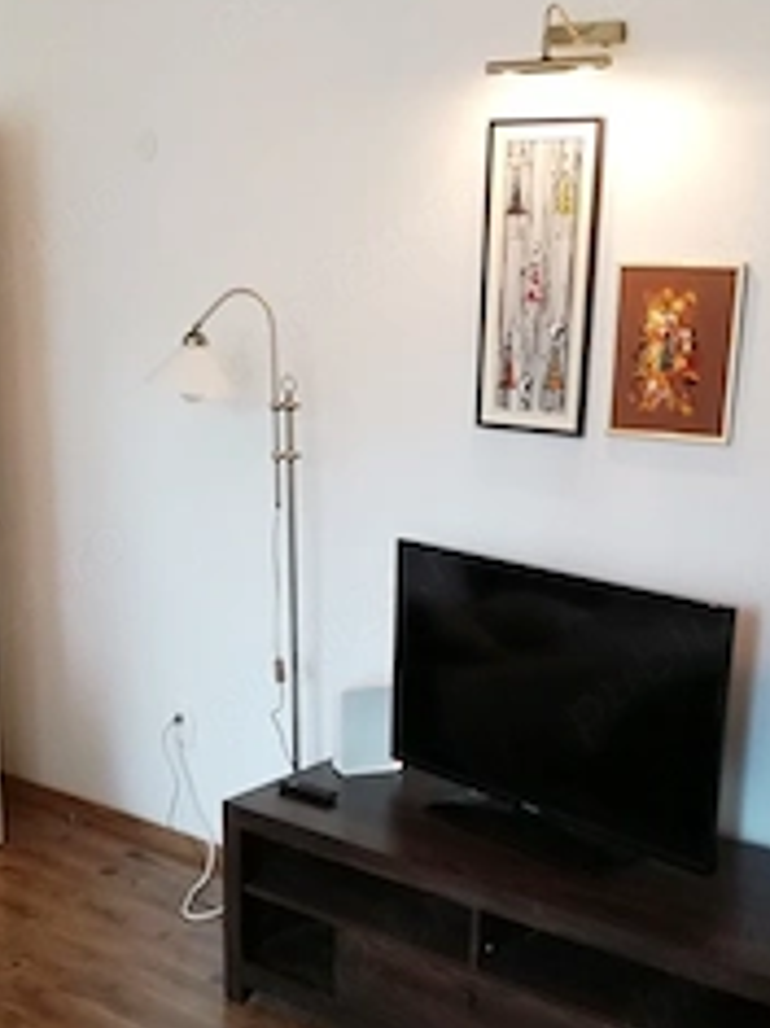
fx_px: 1366
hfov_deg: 31.5
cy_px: 669
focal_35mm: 46
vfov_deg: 40.8
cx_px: 394
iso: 160
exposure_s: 1/30
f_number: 2
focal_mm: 3.79
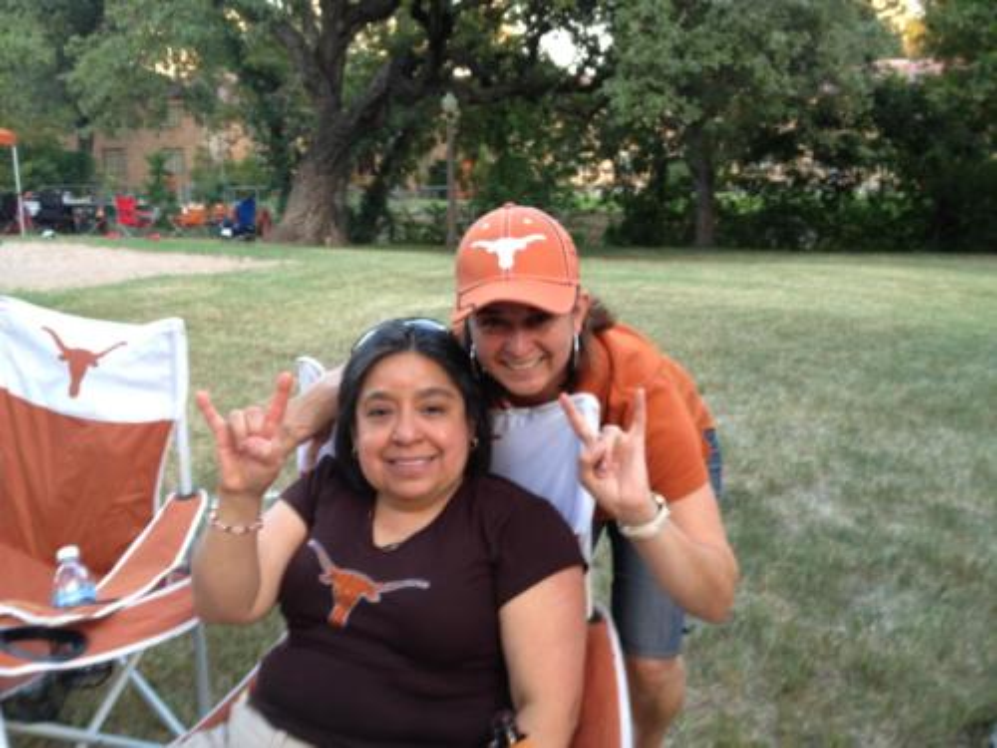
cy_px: 374
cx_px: 498
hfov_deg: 52.6
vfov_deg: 40.7
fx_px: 1008
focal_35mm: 35
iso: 80
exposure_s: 1/20
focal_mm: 4.28
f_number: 2.4
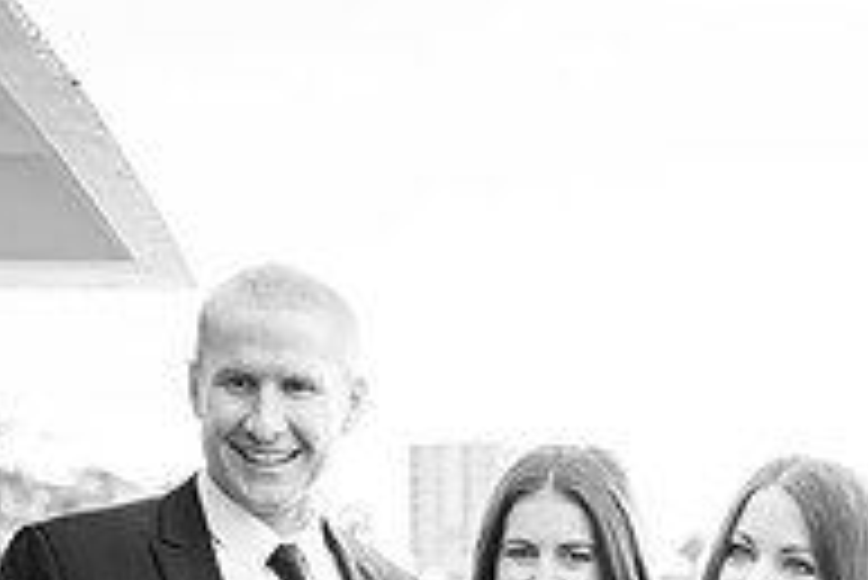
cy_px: 794
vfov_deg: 17.5
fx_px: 1737
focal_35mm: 72
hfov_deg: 27.6
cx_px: 675
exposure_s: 1/1600
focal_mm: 24
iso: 250
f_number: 1.4
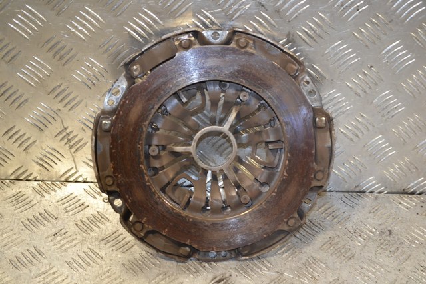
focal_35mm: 66
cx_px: 213
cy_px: 142
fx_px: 781
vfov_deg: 20.6
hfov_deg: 30.5
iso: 400
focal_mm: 44
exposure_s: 1/60
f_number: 5.3
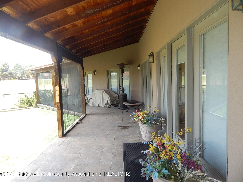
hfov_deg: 76.4
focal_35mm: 22
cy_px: 91
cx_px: 122
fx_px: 154
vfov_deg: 61.1
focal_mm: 4
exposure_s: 1/160
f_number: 3
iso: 125
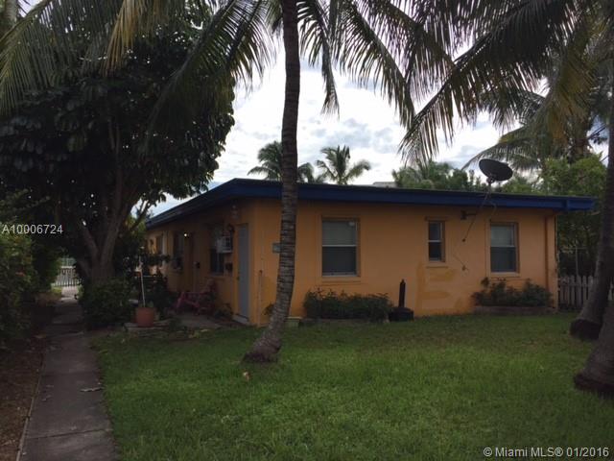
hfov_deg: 61.7
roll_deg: -1.5
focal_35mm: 29
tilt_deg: +4.7
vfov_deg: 48.2
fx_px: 514
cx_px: 307
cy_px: 230
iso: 32
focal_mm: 4.15
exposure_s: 1/1980
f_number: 2.2
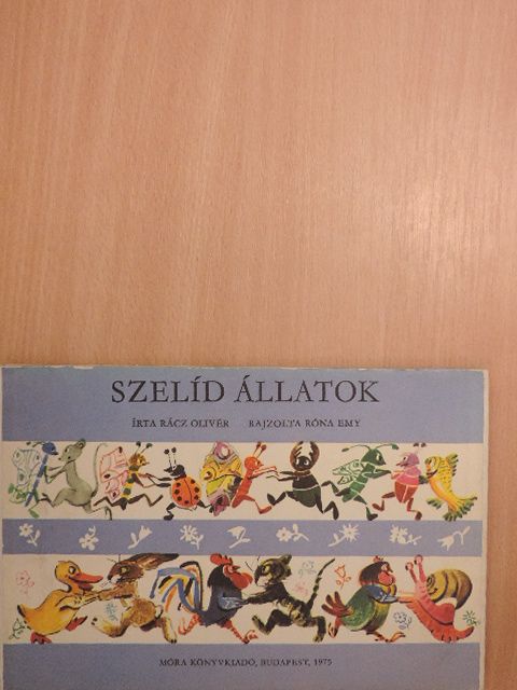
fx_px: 657
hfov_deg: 42.9
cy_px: 345
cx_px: 258
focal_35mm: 33
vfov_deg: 55.4
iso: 800
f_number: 3.2
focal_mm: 5.8
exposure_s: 1/80
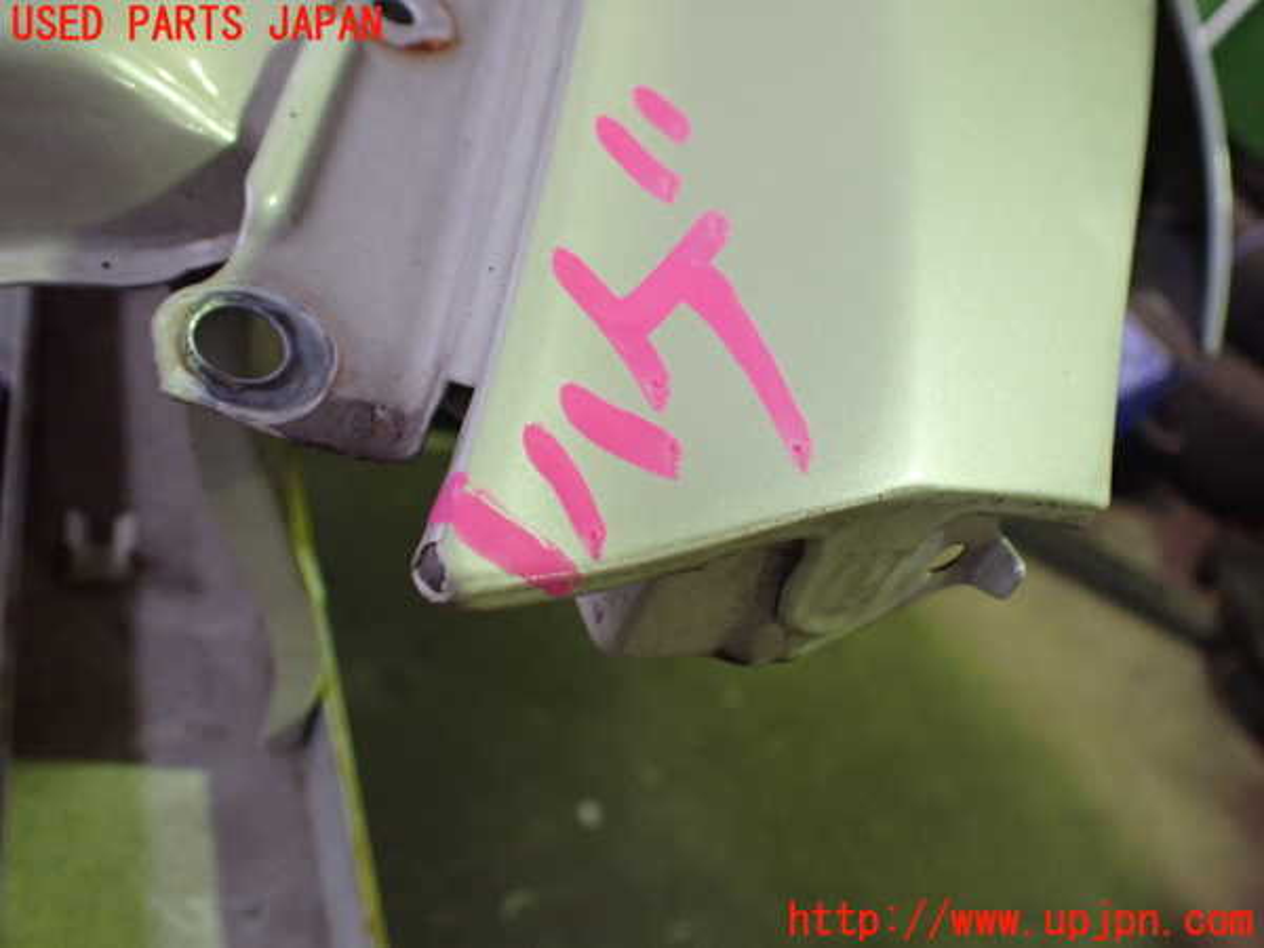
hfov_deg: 60.0
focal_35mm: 30
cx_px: 632
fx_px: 1095
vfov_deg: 46.8
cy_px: 474
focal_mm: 5.4
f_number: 2.3
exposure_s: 1/60
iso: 800
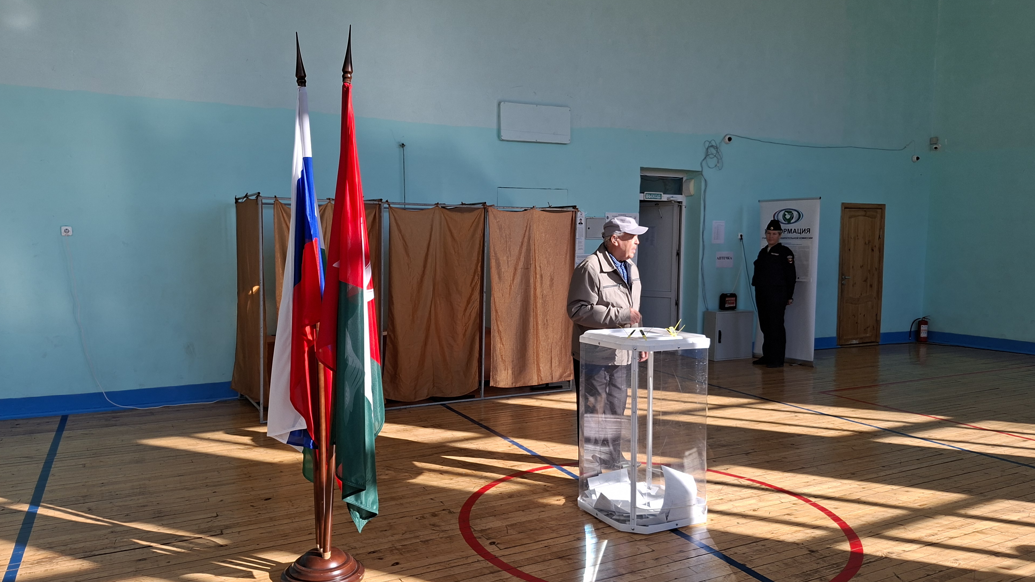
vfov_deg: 44.4
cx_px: 508
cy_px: 288
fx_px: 714
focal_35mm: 26
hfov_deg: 71.9
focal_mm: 5.54
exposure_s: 1/607
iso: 40
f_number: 1.8
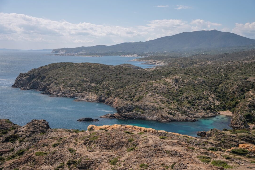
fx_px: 258
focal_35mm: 36
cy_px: 85
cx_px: 130
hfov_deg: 52.6
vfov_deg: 36.5
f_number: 2.8
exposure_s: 1/6400
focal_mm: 35.4
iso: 160
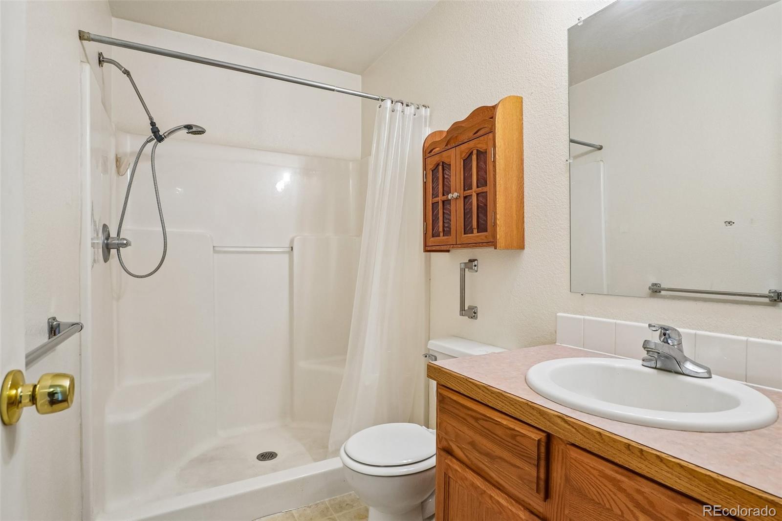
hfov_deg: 95.0
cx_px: 391
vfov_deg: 72.0
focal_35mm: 16
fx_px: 358
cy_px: 260
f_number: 8
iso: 500
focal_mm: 11
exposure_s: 1/30
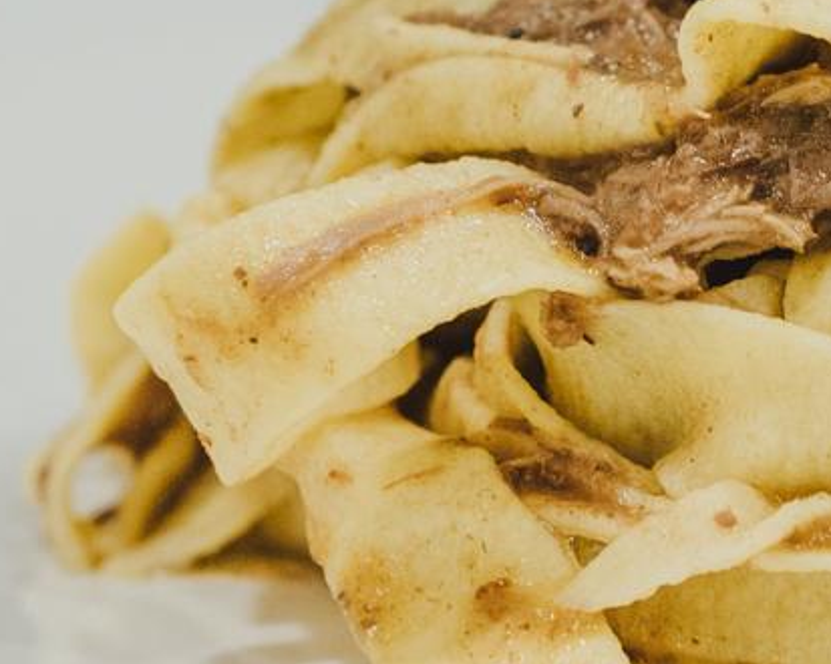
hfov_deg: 6.0
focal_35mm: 324
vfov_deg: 4.7
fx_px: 7965
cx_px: 630
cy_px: -420
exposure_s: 1/125
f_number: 4
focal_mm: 65
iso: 3200
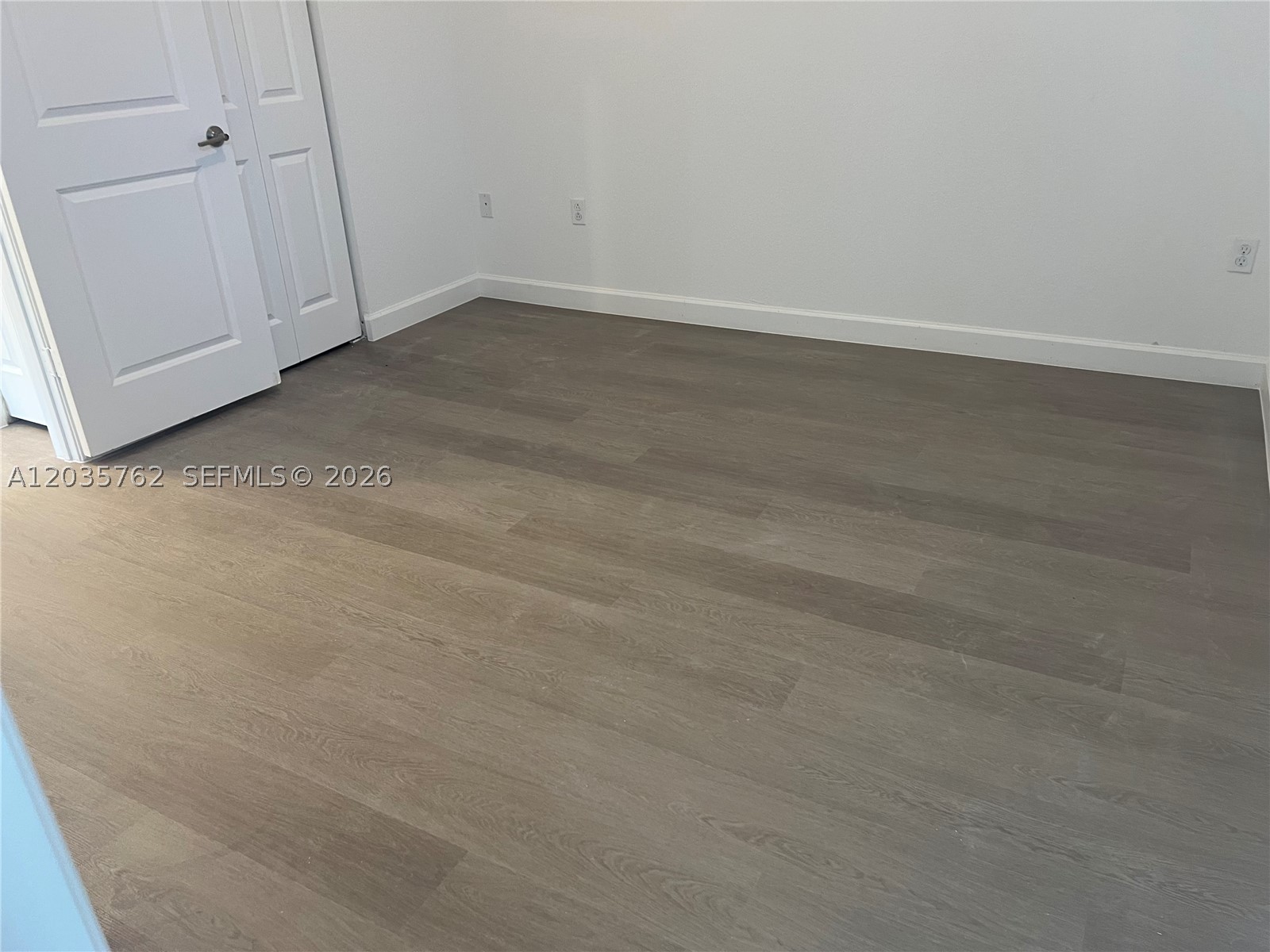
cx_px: 635
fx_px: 954
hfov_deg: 67.3
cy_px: 476
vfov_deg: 53.1
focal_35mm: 26
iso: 160
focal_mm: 5.7
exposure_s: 1/60
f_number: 1.5
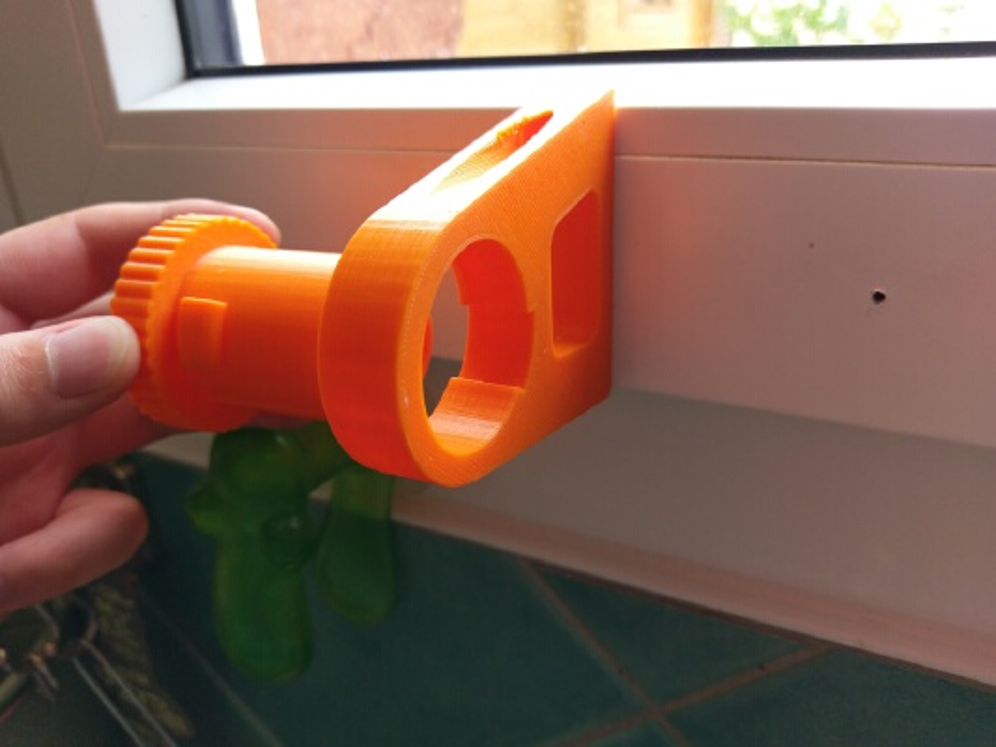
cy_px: 374
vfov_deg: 53.1
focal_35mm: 26
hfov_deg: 67.3
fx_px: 748
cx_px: 498
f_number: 1.8
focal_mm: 4.58
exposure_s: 1/100
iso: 160
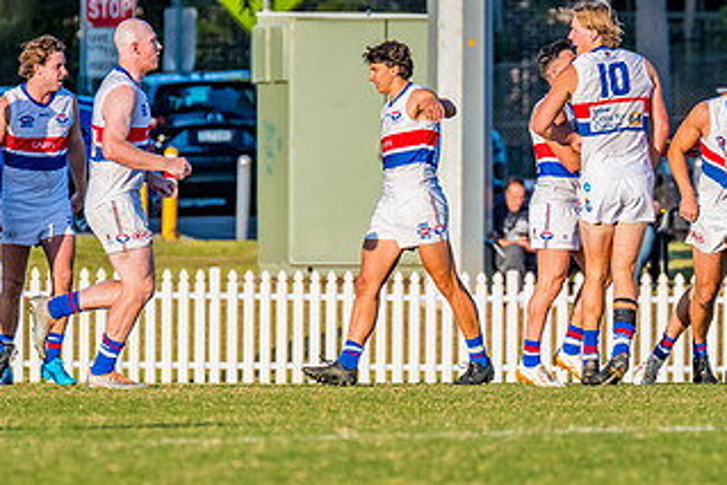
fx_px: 17475
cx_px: 712
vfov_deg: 1.6
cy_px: 178
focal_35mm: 865
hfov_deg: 2.4
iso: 800
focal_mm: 420
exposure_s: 1/1600
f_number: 8
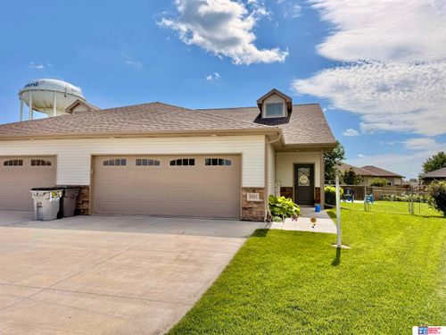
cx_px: 223
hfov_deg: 71.6
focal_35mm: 24
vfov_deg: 56.8
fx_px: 309
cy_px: 168
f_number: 1.78
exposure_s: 1/10309
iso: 80
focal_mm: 6.76
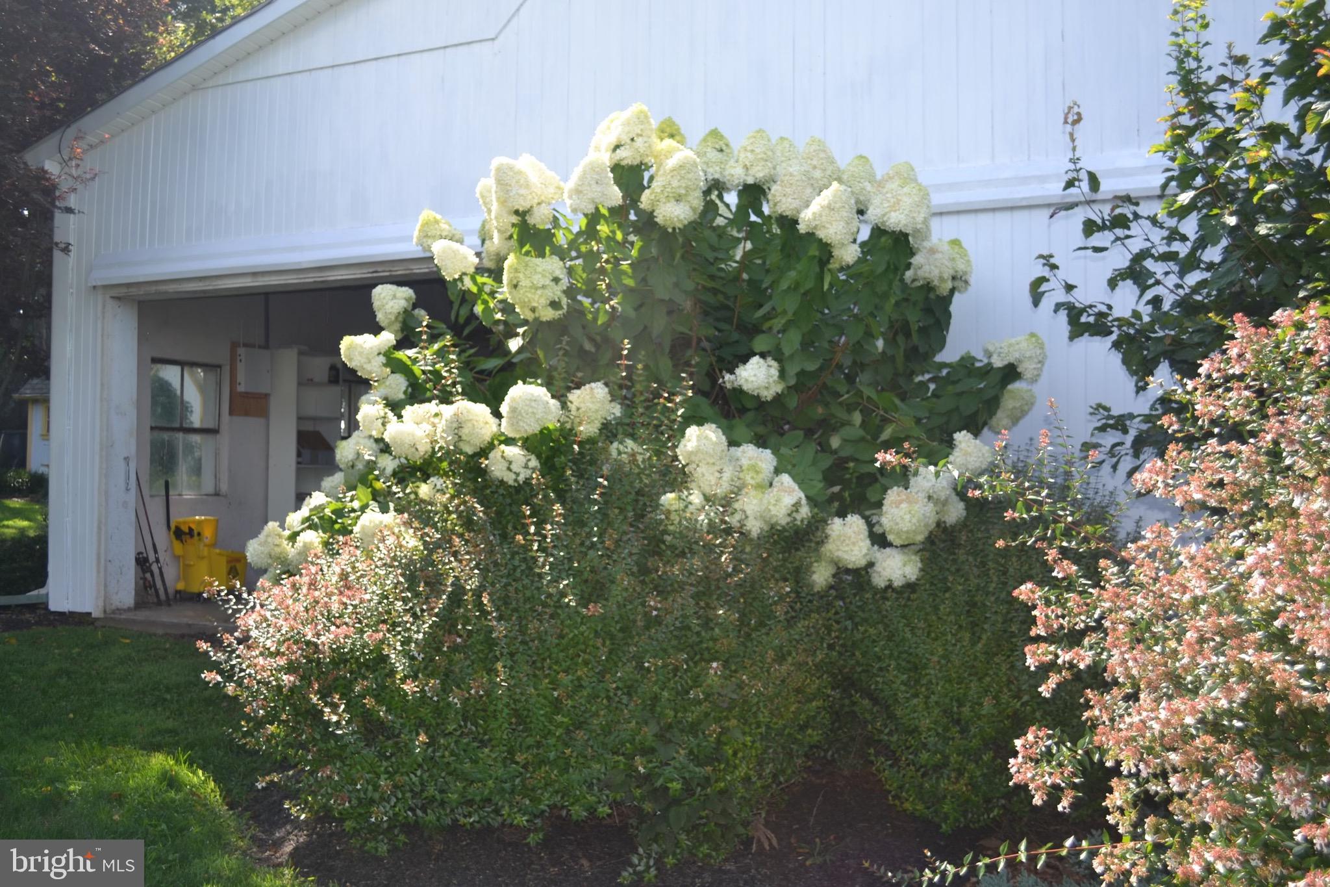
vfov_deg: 40.0
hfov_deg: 57.2
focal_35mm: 33
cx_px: 665
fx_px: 1219
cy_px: 444
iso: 100
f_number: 4
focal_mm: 22
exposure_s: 1/200
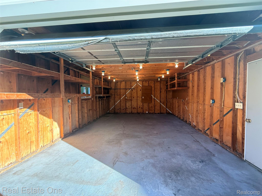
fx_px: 106
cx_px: 131
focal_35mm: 14
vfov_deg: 85.7
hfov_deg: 102.1
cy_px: 98
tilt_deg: -0.9
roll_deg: +0.1
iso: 80
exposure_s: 1/99
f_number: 2.2
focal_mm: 2.22
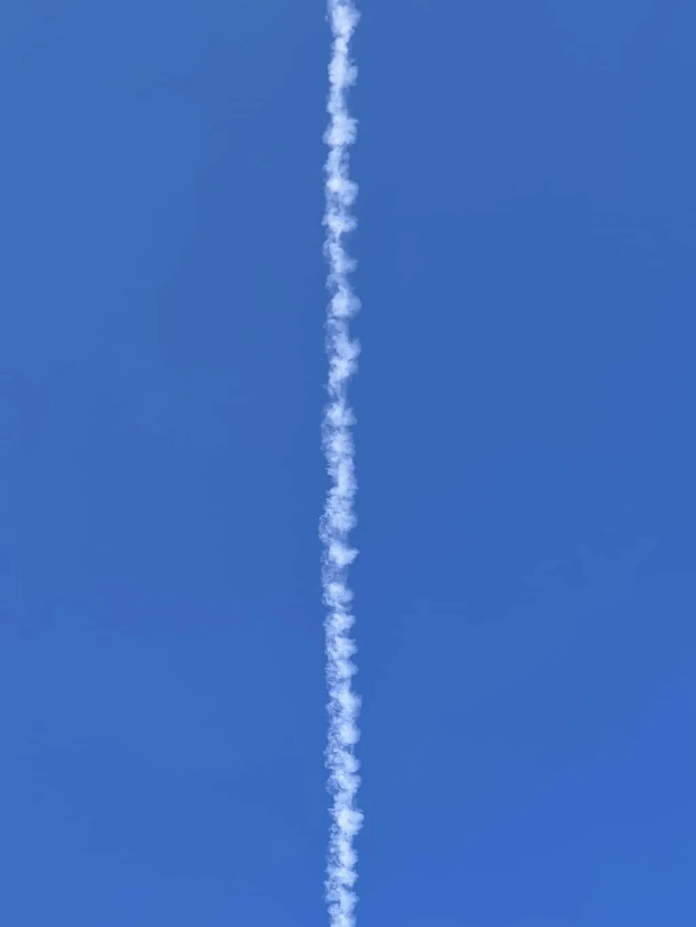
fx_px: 2064
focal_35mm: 77
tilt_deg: +71.3
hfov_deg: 19.1
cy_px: 464
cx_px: 348
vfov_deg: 25.3
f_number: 2.8
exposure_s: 1/355
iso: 32
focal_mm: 9
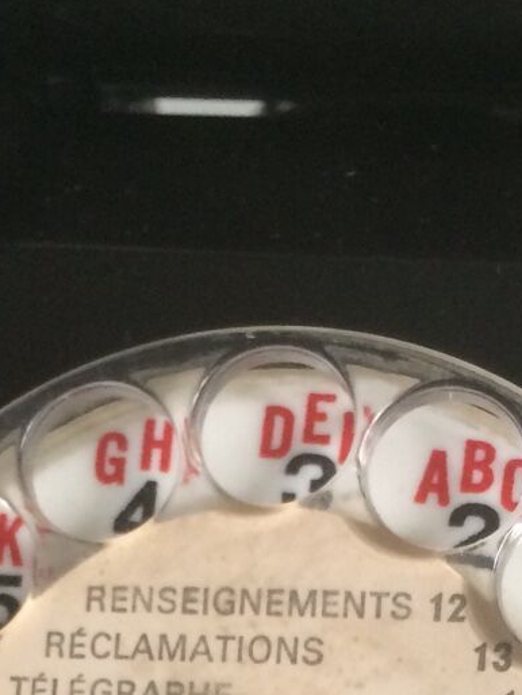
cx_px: 275
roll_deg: +2.2
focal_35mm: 92
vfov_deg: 19.1
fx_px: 1848
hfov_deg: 16.1
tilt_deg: -43.1
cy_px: 988
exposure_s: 1/33
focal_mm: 4.15
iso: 125
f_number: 2.2
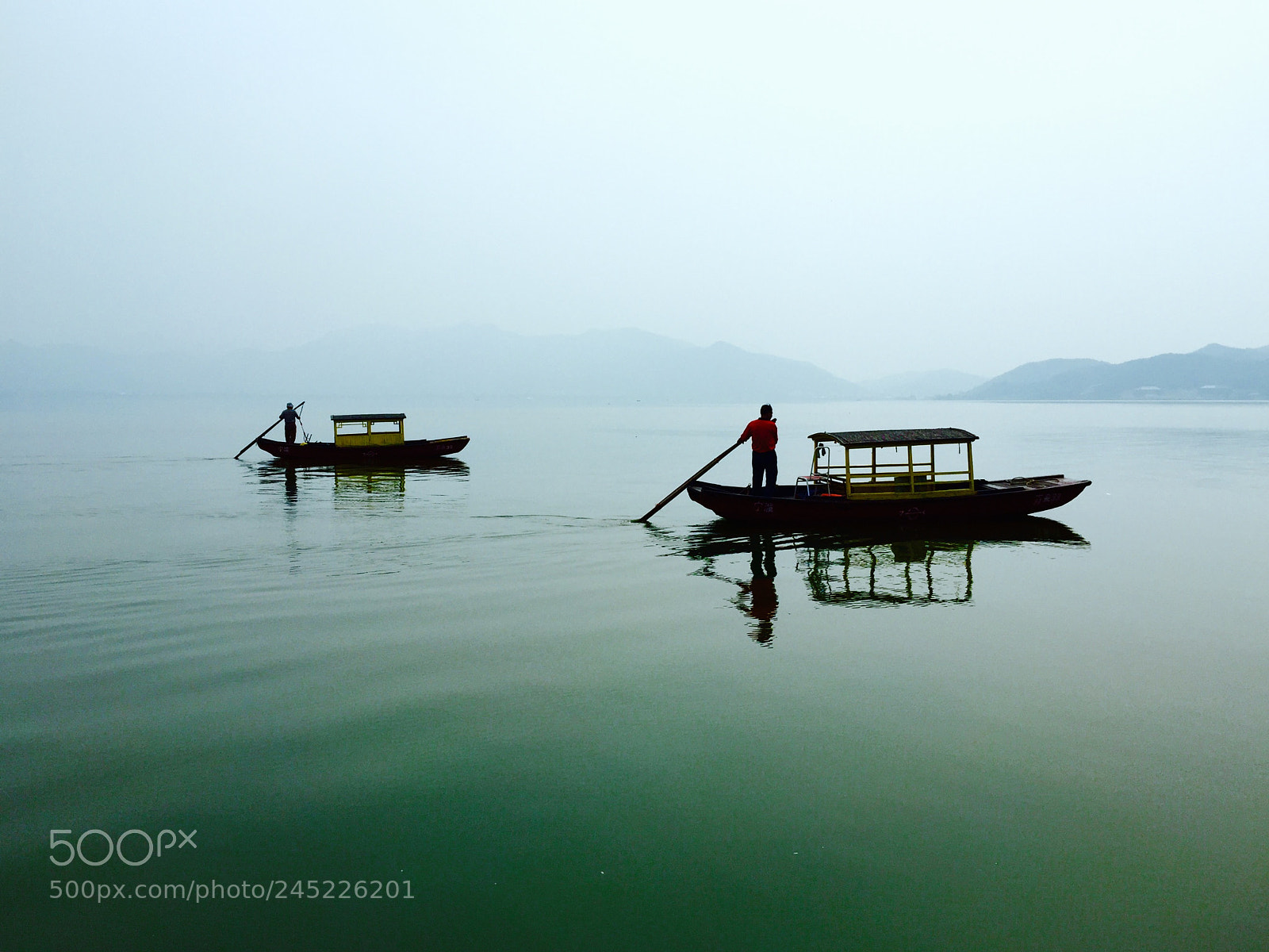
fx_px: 1063
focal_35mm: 29
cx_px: 634
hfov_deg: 61.7
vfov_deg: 48.2
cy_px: 476
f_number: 2.2
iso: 32
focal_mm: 4.15
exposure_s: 1/3597
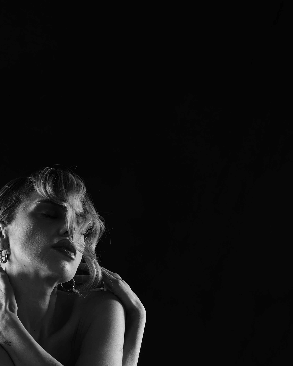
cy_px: 434
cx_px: 107
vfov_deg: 9.8
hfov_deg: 7.9
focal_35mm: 195
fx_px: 2113
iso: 100
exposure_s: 1/160
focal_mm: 65
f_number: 5.6
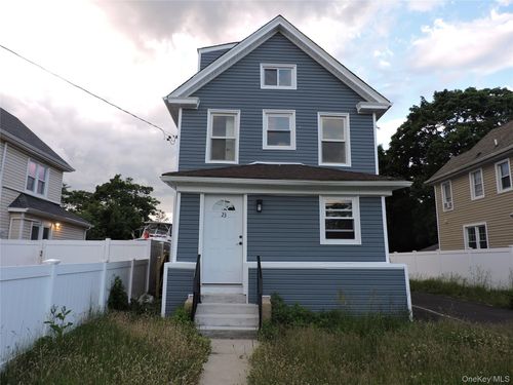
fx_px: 356
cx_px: 256
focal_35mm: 24
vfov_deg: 56.8
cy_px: 192
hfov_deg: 71.6
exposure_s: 1/200
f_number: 3
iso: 100
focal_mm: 4.3
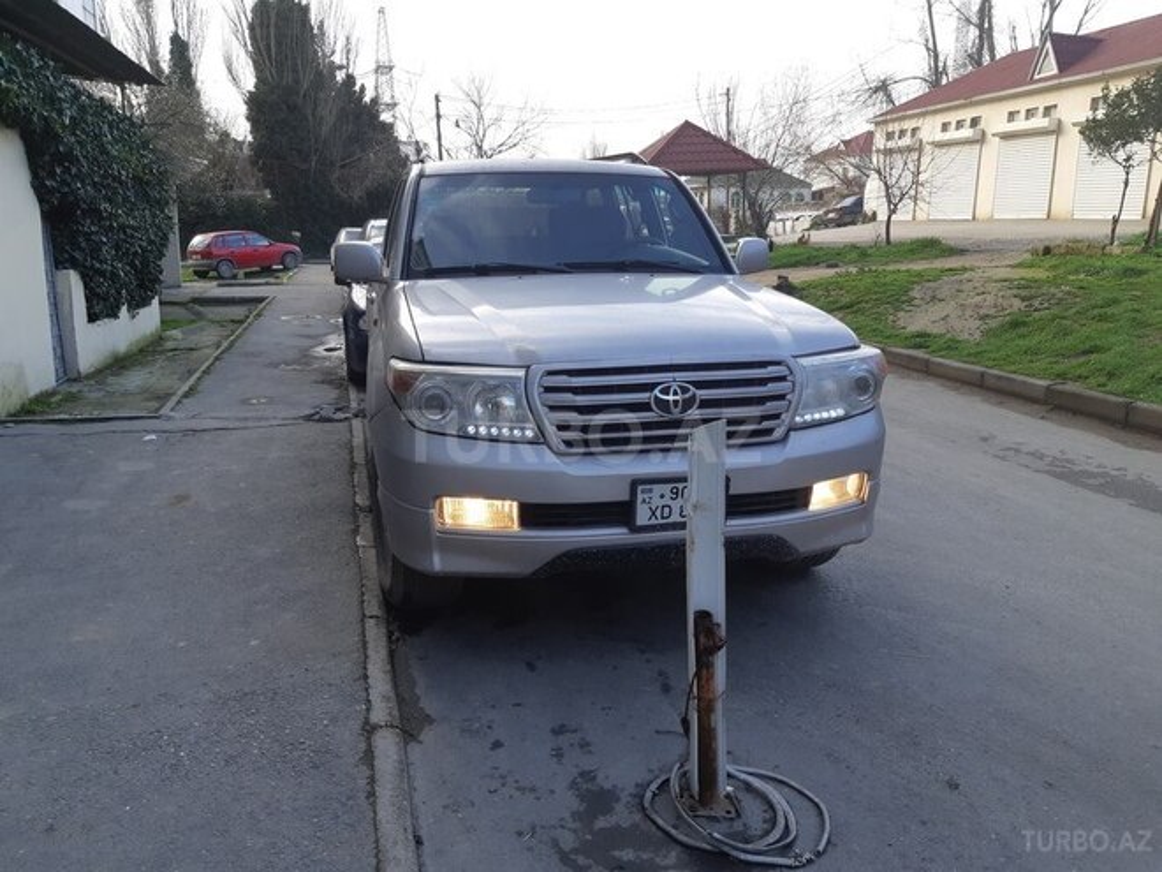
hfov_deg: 67.3
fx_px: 873
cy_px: 436
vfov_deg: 53.1
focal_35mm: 26
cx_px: 581
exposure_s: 1/294
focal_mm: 3.93
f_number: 1.7
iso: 40
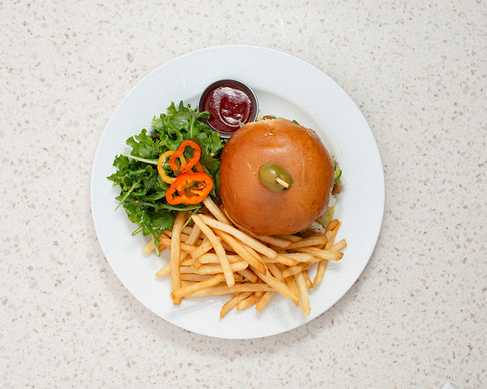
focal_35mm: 56
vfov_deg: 27.0
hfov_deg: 33.4
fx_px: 811
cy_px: 194
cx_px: 268
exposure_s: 1/250
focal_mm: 50
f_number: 9
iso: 200
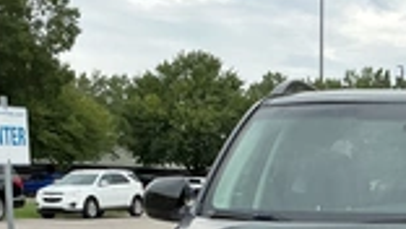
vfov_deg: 14.5
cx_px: 398
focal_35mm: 78
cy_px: 344
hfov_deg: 25.9
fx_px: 840
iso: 25
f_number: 1.8
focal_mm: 3
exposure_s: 1/599
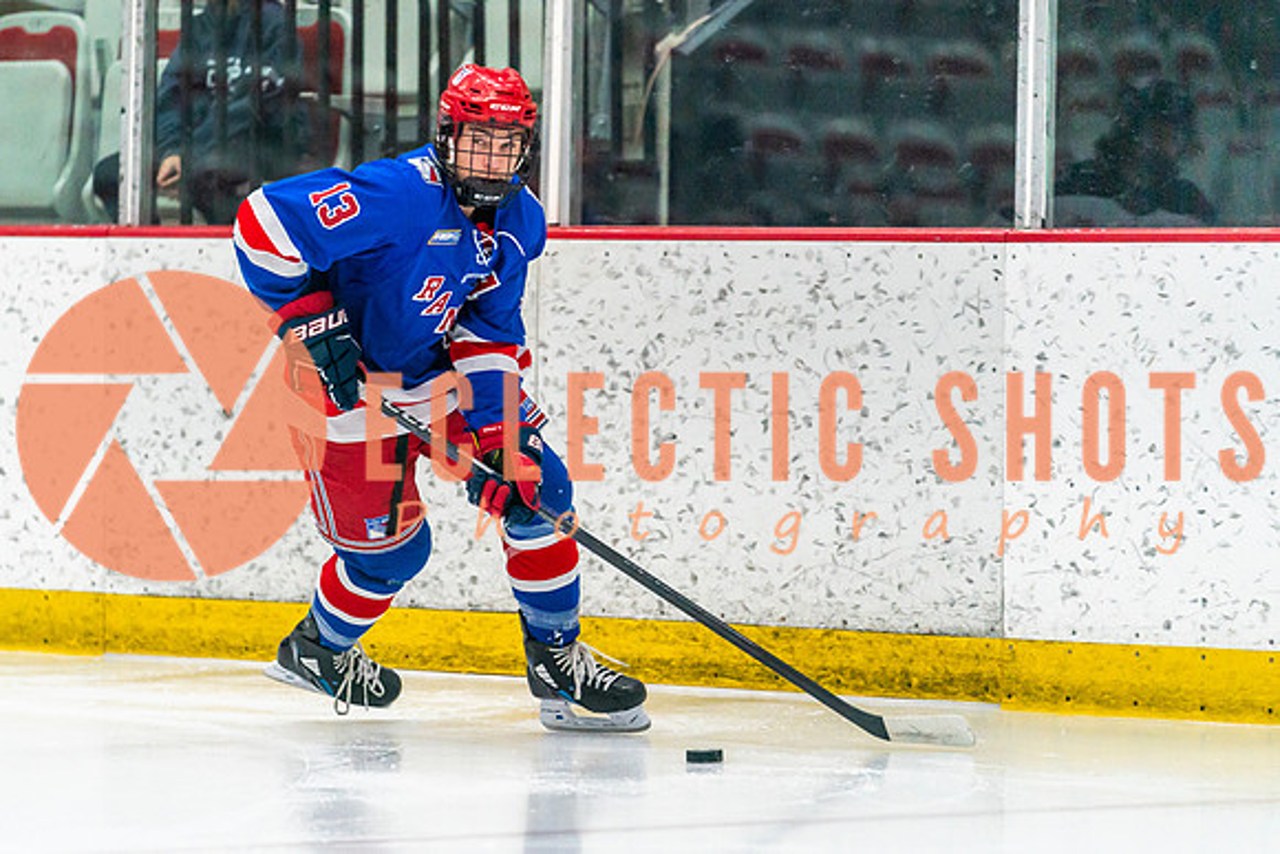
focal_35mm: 245
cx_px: 513
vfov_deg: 5.6
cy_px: 435
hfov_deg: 8.4
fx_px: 8696
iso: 3200
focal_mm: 195
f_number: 2.8
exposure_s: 1/1000
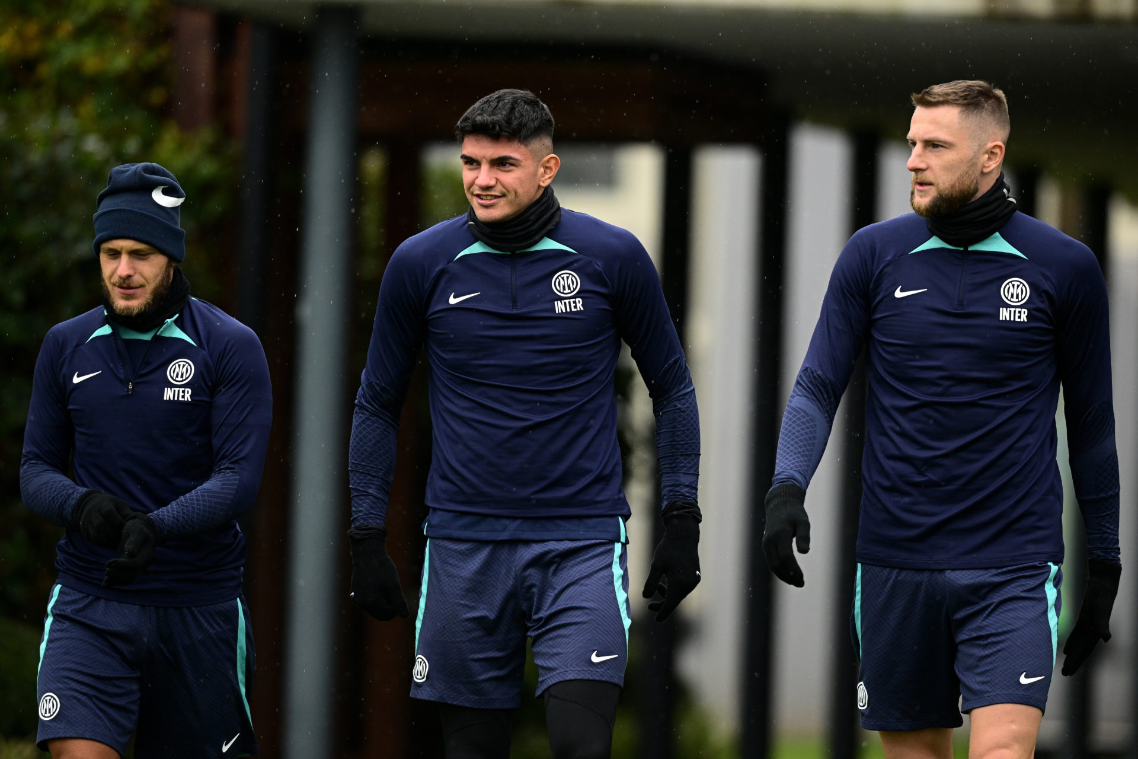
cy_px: 380
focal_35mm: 400
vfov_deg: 3.4
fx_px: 12643
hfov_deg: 5.2
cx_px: 569
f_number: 3.5
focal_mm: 400
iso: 2000
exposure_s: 1/1250
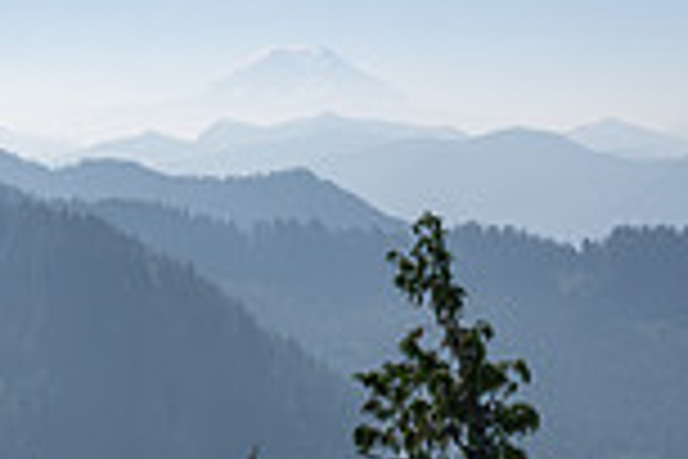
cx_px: 135
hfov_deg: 22.1
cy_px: 448
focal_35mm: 91
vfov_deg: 14.8
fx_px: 1739
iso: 400
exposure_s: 1/320
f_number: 22
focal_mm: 24
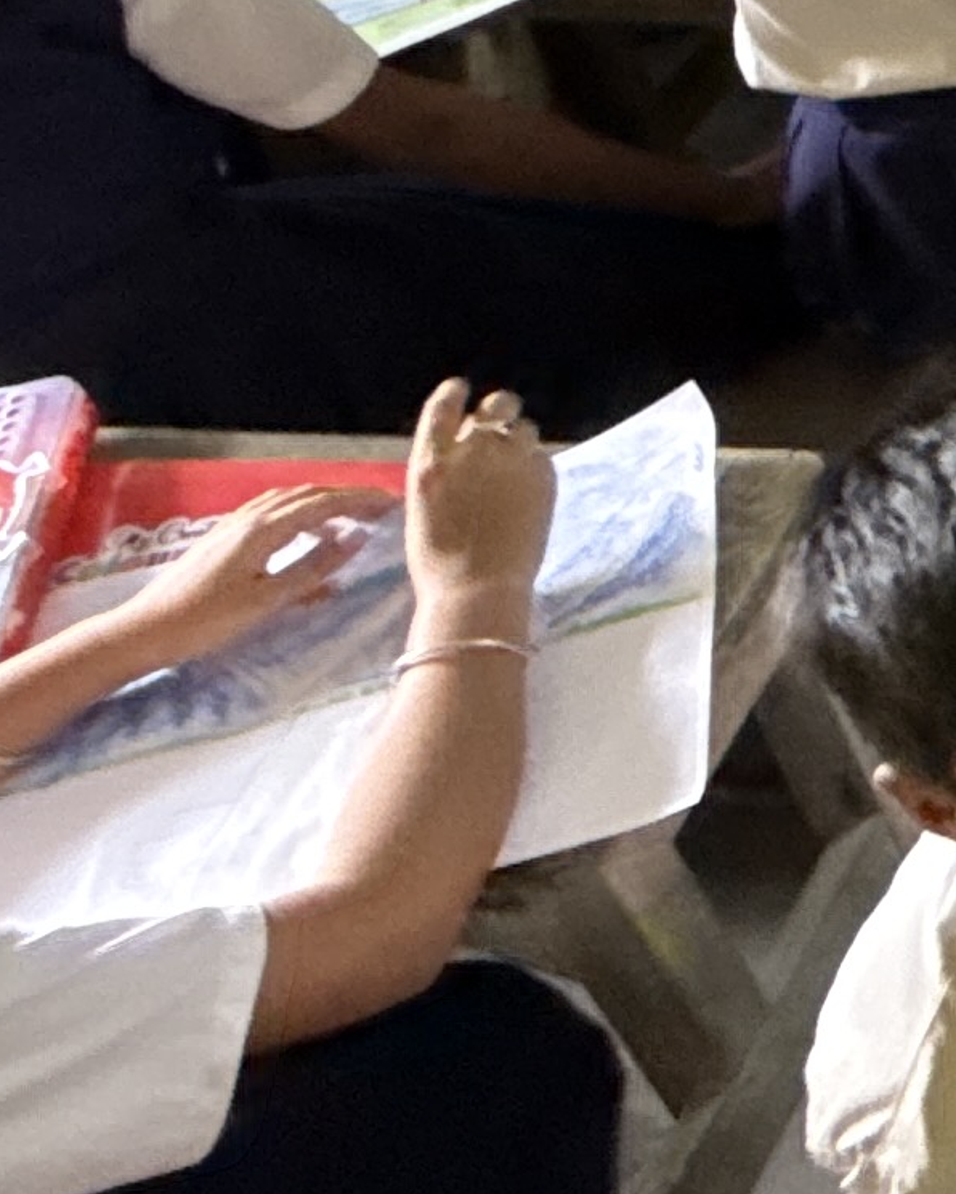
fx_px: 2617
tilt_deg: -34.6
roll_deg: -0.3
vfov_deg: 24.1
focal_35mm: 74
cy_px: -120
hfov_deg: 14.0
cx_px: 2316
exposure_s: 1/50
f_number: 2.2
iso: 640
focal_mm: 2.22
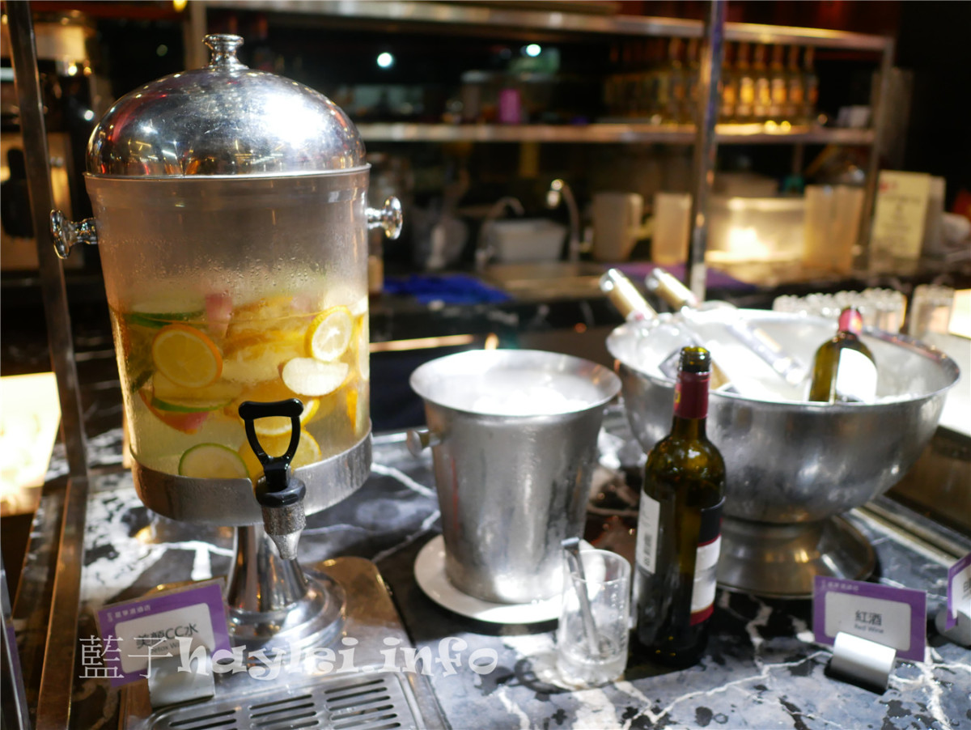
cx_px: 486
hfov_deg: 59.9
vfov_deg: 46.9
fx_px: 842
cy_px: 365
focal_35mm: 30
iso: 800
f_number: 1.7
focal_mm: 15
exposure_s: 1/60
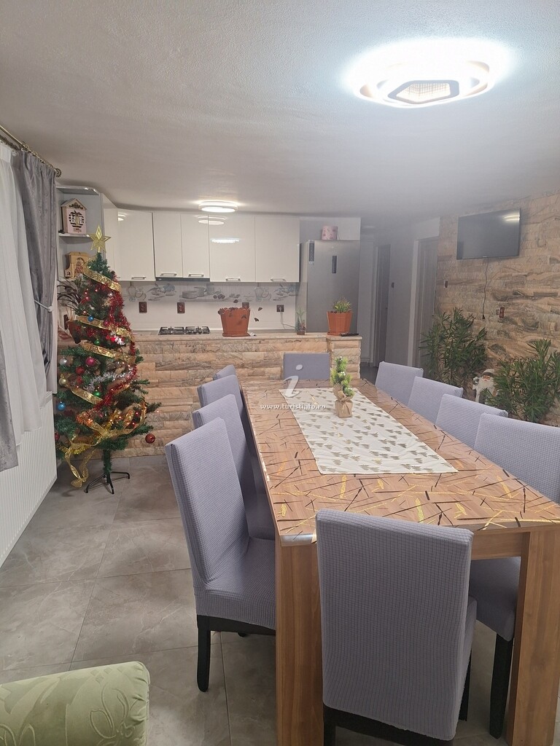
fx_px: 496
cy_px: 373
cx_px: 280
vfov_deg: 73.9
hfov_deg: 58.9
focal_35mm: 23
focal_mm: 5.54
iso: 100
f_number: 1.8
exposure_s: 1/50
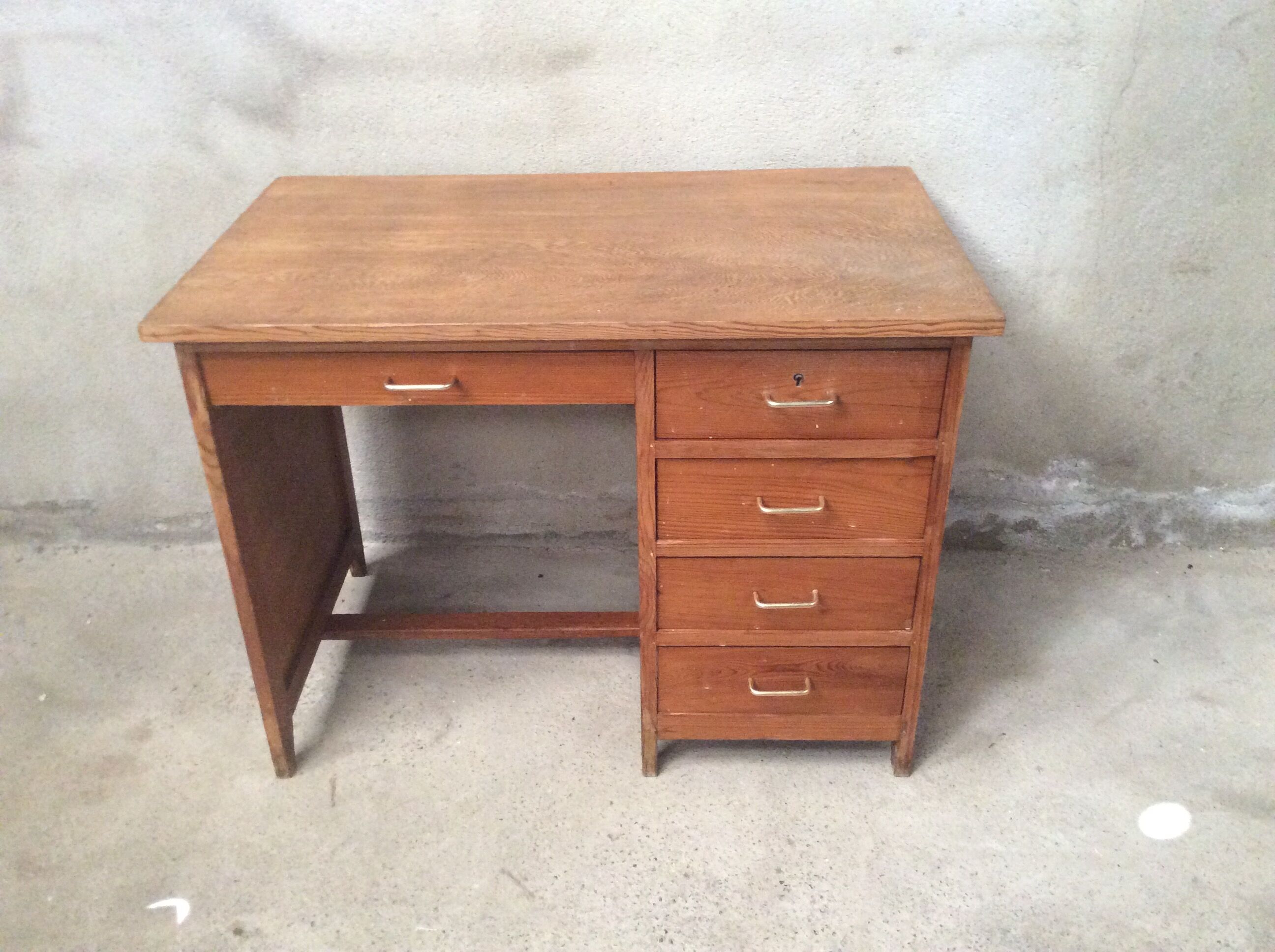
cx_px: 638
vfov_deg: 44.1
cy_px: 476
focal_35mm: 32
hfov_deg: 56.9
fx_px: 1177
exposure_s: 1/25
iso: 320
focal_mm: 3.3
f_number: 2.4
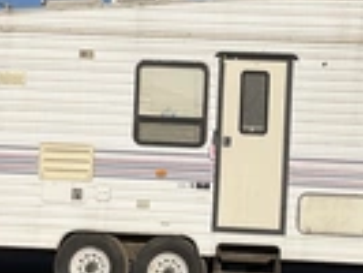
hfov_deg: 22.2
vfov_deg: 17.0
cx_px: 281
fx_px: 913
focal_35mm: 87
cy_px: 169
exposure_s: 1/5263
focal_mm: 3
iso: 25
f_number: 1.8
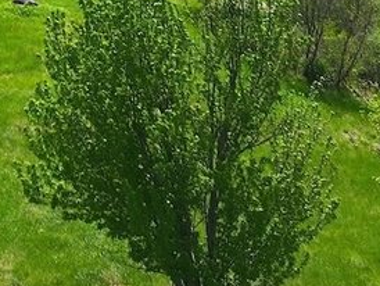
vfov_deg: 9.8
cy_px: -298
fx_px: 1538
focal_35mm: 140
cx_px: -209
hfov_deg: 13.2
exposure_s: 1/3200
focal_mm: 12.3
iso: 120
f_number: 2.8
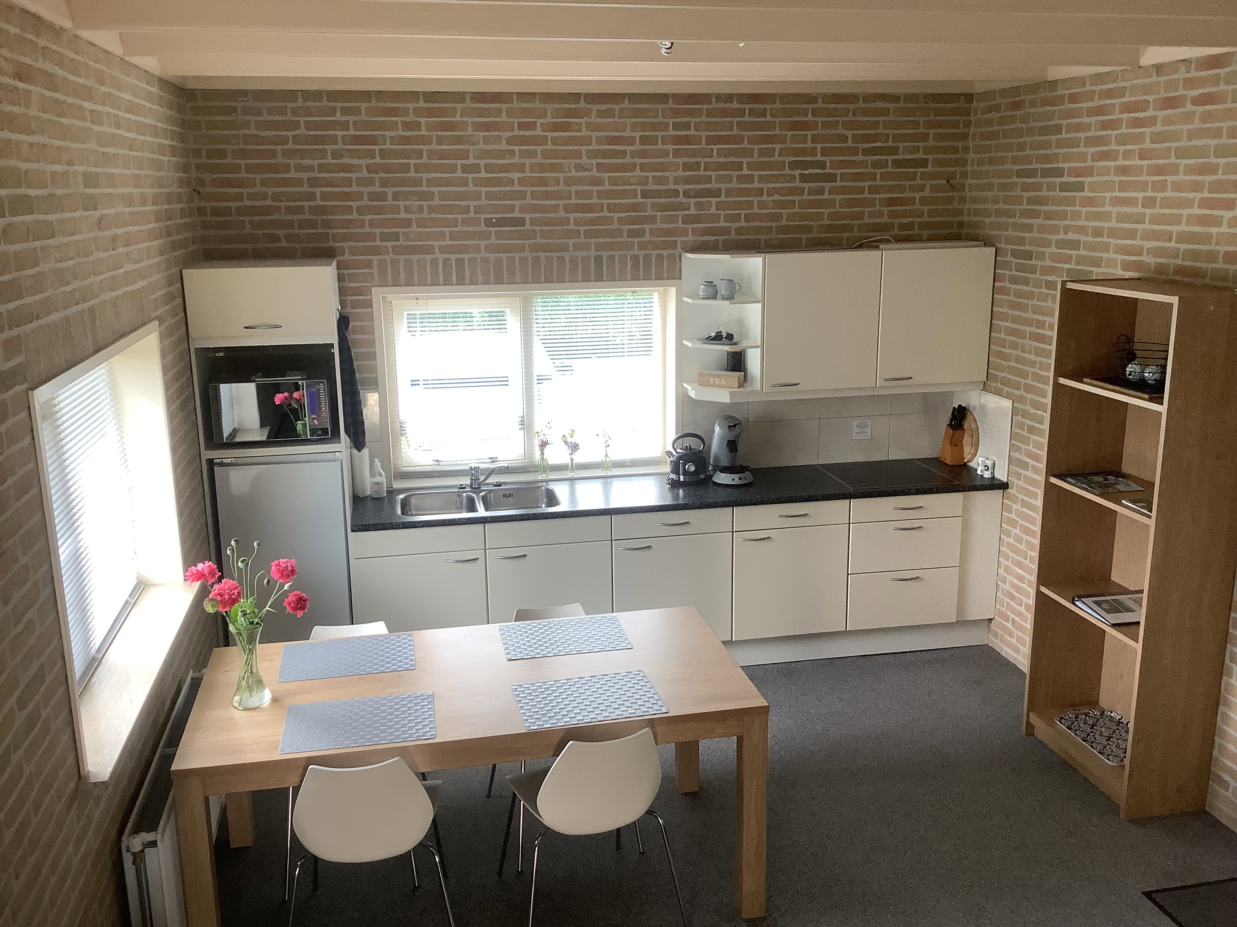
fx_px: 1108
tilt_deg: -15.1
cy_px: 464
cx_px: 618
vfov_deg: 45.4
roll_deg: +0.7
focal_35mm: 31
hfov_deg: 58.4
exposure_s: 1/60
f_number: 2.4
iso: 50
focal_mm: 3.3
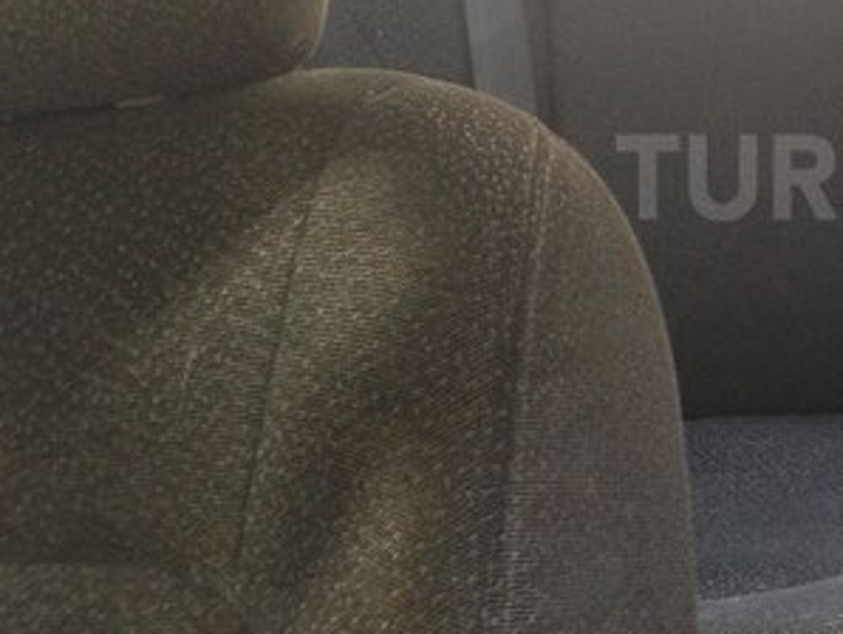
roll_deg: +13.2
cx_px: 905
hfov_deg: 25.0
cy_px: 177
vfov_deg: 20.1
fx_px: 1779
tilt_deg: -17.2
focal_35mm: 73
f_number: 2.4
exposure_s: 1/20
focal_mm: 4.12
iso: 125
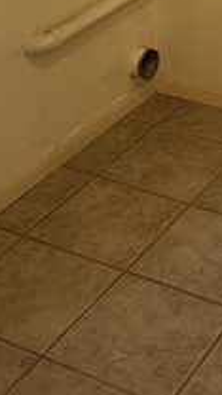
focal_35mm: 87
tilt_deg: -11.3
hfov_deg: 13.5
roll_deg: +0.3
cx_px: 264
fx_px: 910
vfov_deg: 21.5
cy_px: -152
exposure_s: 1/60
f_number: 1.5
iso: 250
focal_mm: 5.7
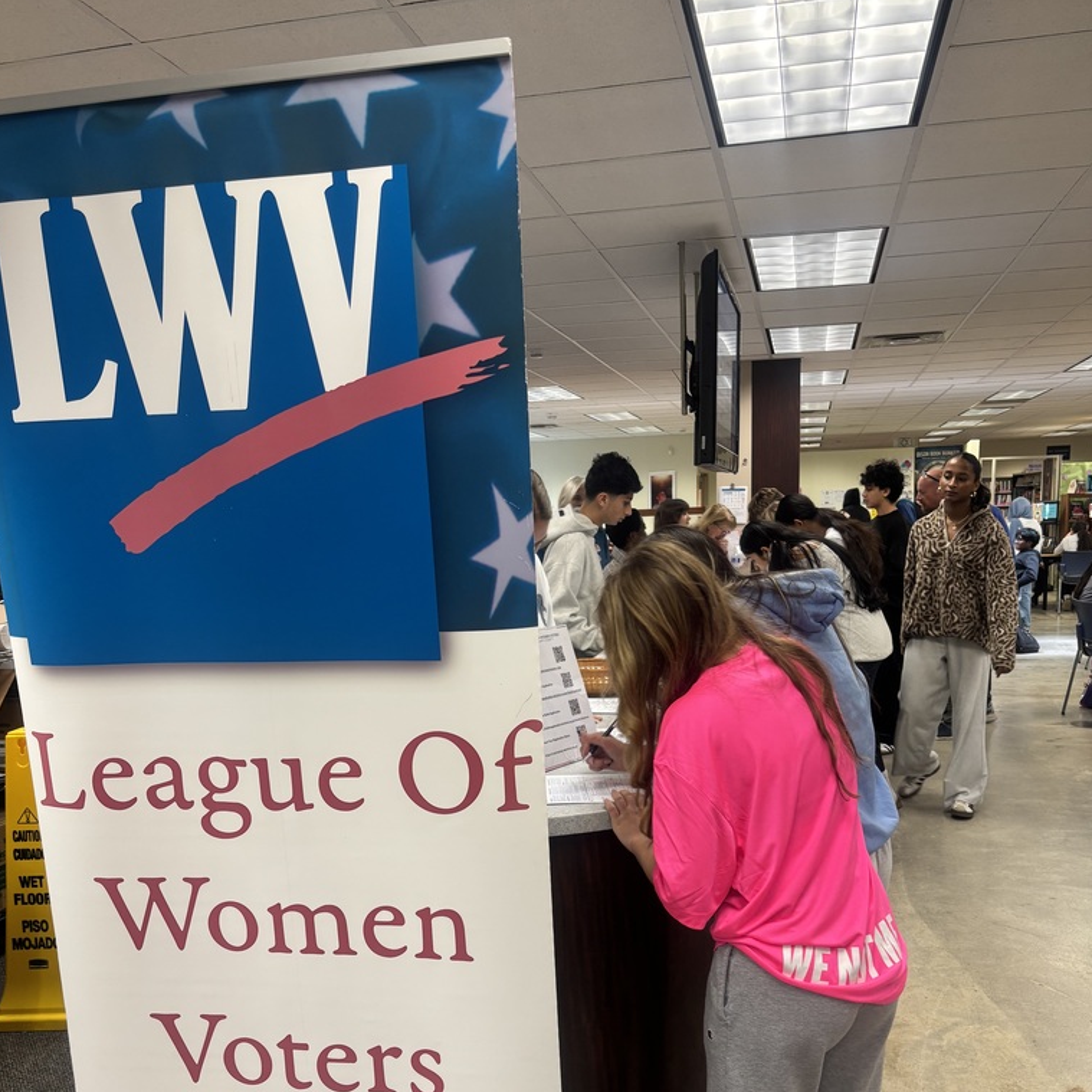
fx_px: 1106
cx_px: 544
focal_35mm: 31
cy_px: 701
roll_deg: +1.1
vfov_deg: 51.8
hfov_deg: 52.5
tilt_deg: -9.5
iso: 100
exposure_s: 1/60
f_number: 1.6
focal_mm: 5.96
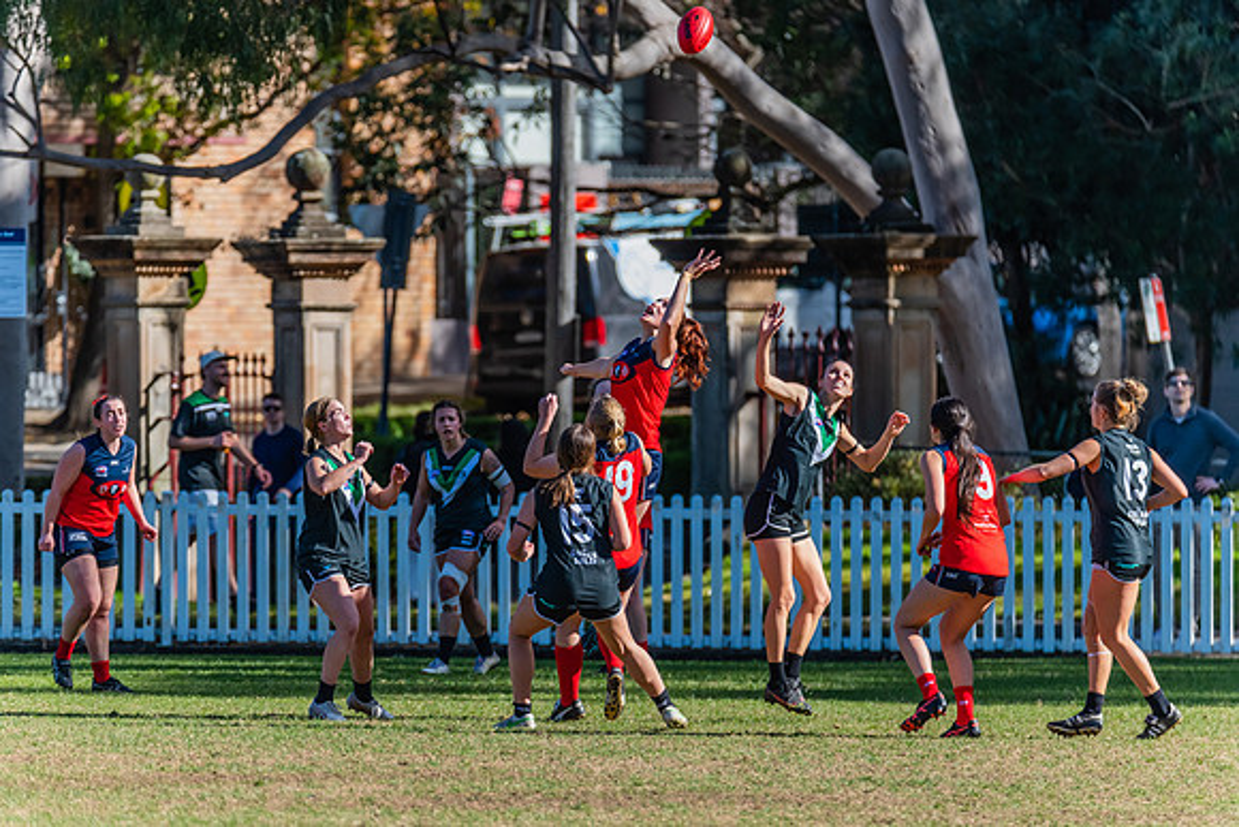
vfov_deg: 3.1
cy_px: 425
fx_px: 15389
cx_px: 589
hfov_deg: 4.6
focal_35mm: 447
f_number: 6
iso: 800
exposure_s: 1/1600
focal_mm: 420
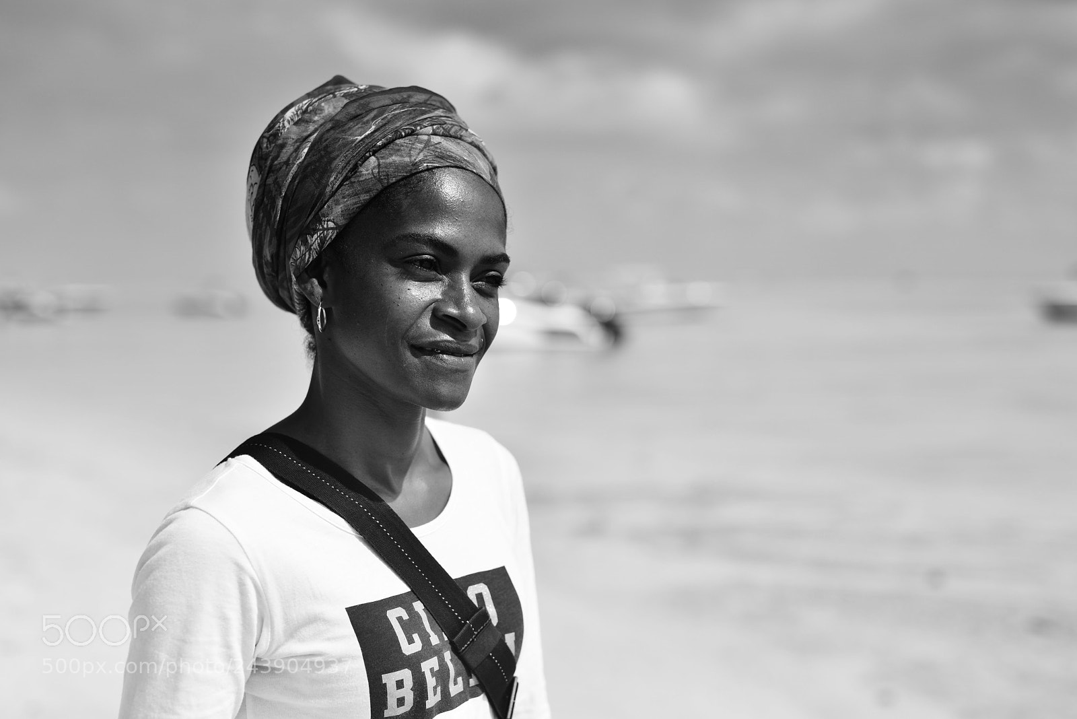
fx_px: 1496
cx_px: 538
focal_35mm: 50
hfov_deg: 39.6
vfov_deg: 27.0
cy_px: 360
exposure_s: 1/3200
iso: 100
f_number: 2.2
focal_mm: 50
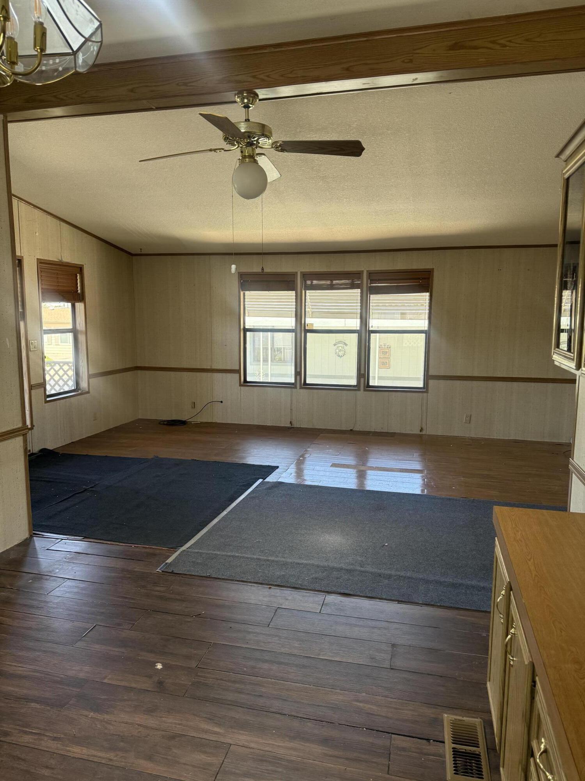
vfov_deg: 71.6
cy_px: 390
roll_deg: +0.0
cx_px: 292
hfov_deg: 56.8
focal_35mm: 24
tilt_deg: -6.8
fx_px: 541
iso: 200
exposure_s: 1/231
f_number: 1.78
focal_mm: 6.76
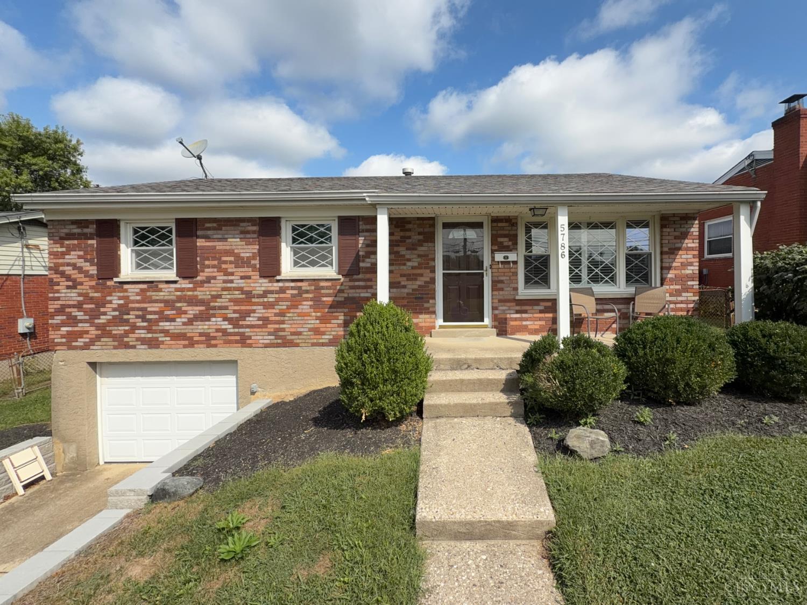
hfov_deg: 102.1
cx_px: 404
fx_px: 326
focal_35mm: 14
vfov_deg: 85.7
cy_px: 302
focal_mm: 2.22
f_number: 2.2
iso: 20
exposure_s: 1/1033
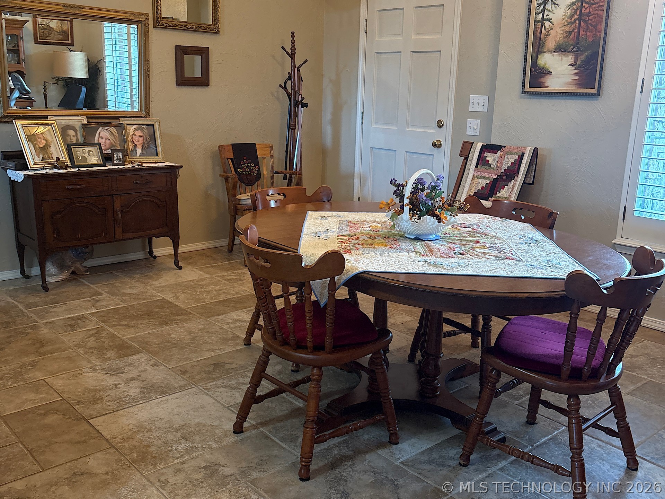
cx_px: 332
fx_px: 499
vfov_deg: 53.1
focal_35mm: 26
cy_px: 250
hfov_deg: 67.3
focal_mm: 5.96
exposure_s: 1/60
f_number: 1.6
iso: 250
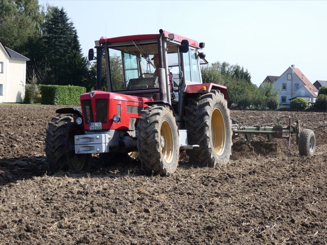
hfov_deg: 21.1
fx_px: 879
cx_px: 164
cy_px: 122
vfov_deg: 15.9
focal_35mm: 93
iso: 80
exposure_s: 1/320
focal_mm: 16.6
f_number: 4.7
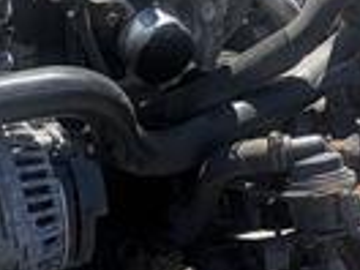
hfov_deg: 15.6
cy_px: 314
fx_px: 1310
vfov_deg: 11.6
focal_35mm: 126
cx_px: 125
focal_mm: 5.96
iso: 64
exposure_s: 1/1064
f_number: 1.6
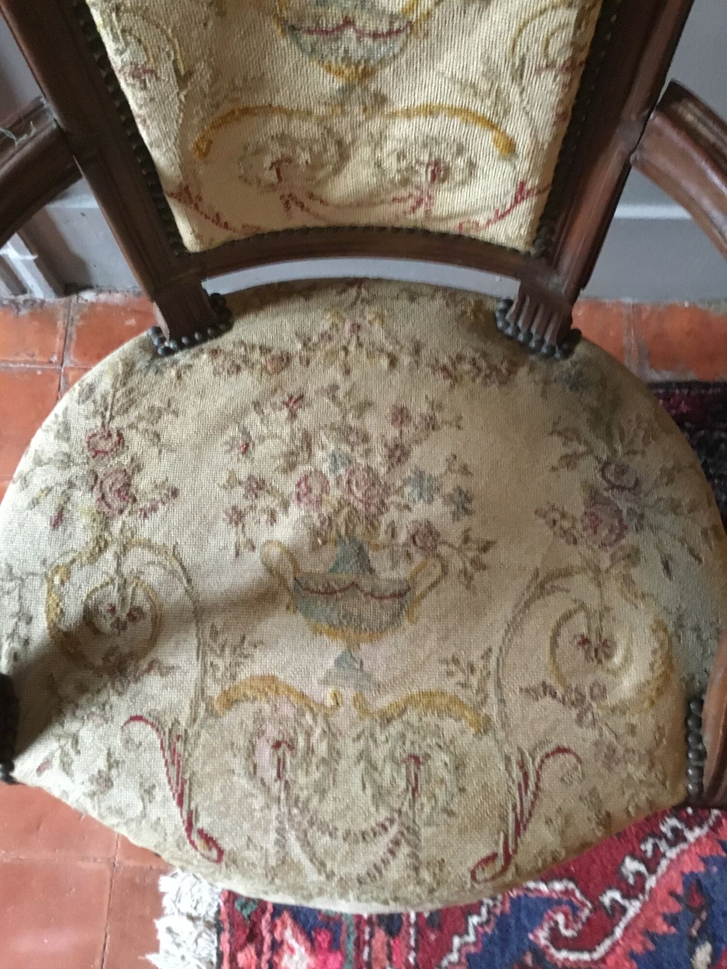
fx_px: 868
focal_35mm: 31
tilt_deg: -72.4
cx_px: 364
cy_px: 484
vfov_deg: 58.4
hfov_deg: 45.4
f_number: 2.4
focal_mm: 3.3
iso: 500
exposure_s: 1/17
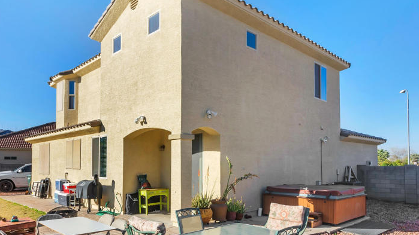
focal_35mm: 26
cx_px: 186
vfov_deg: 44.0
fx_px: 289
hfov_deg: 71.7
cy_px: 147
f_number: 10
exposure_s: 1/400
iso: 400
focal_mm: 10
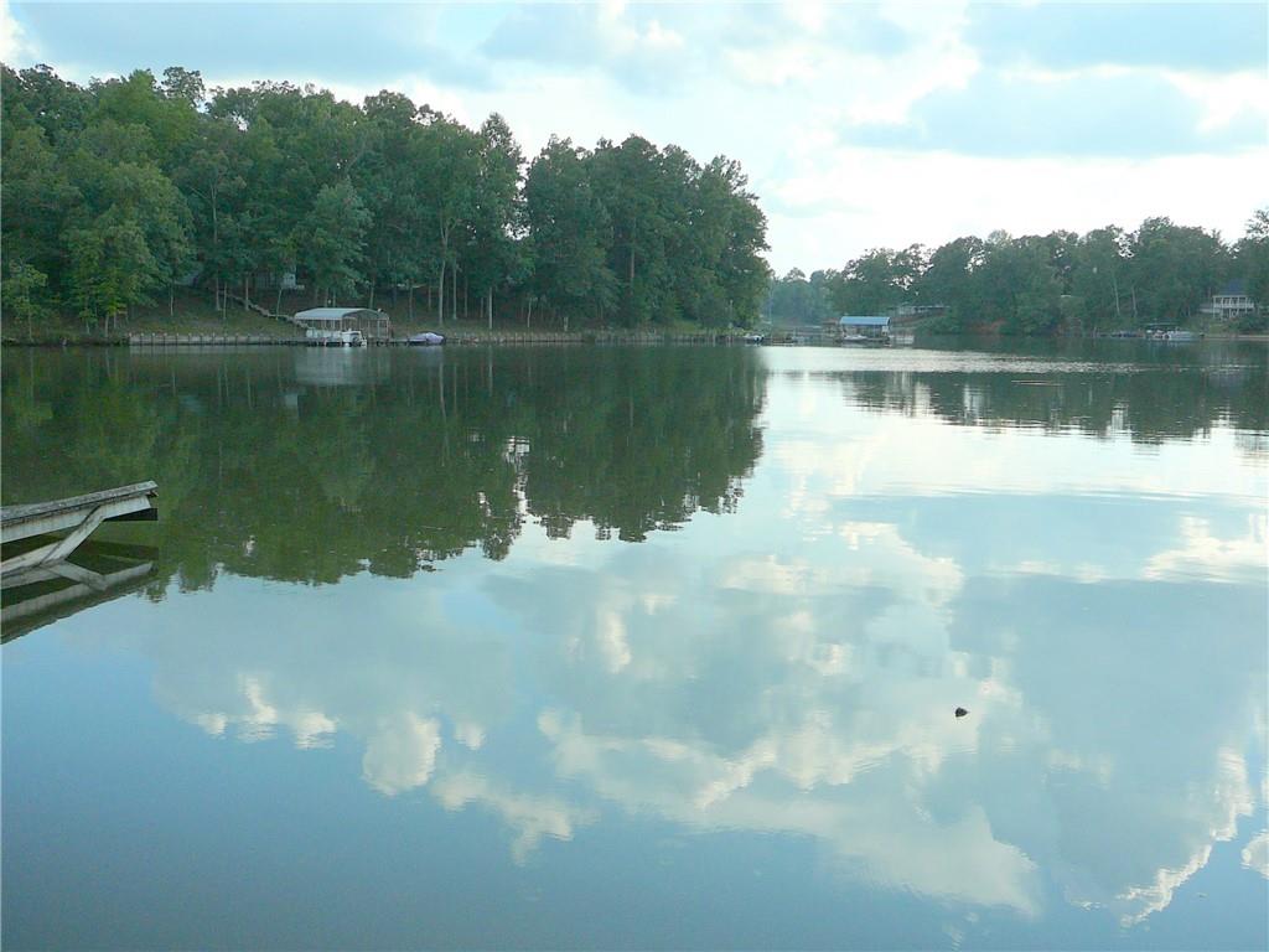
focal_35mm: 35
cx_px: 634
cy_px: 476
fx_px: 1283
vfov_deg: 40.7
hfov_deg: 52.6
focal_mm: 5.2
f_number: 2.8
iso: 80
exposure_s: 1/800
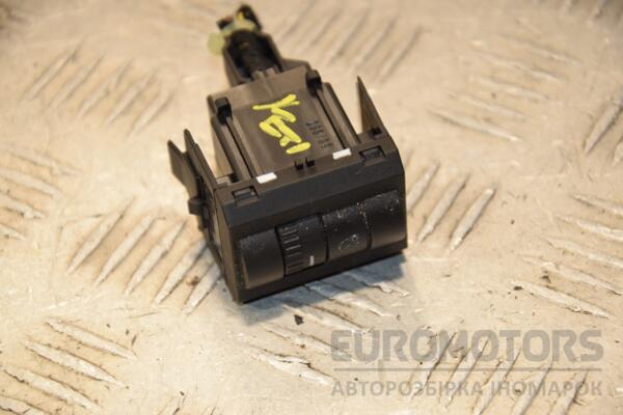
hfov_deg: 13.0
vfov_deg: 8.7
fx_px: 2725
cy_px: 208
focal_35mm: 158
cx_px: 312
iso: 800
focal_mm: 105
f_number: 7.1
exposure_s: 1/200
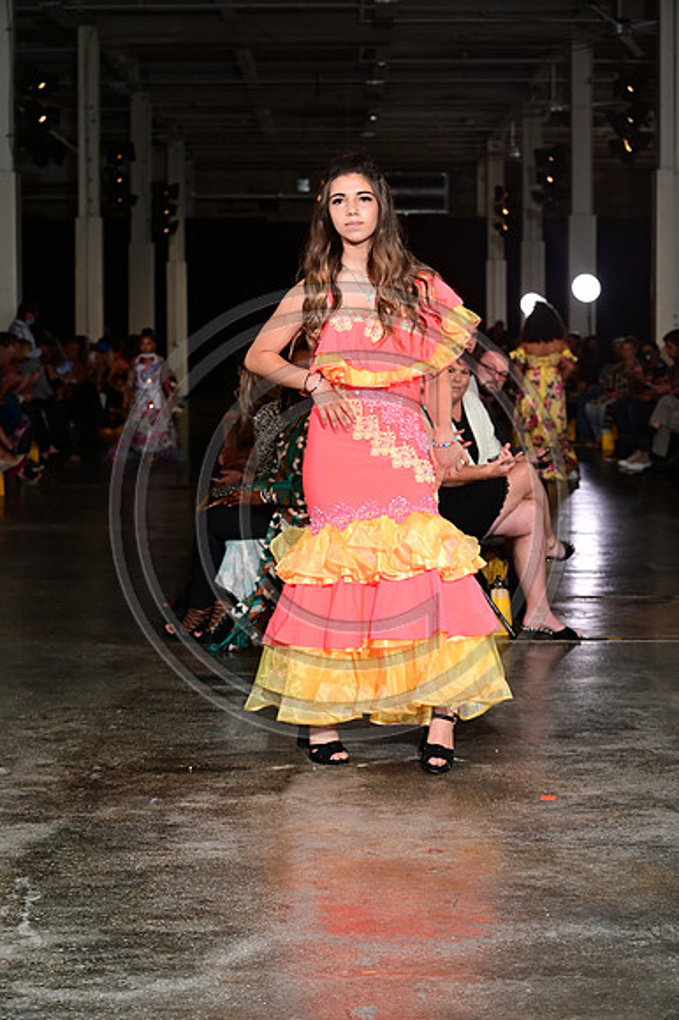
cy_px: 510
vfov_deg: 28.9
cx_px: 340
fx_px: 1983
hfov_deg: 19.4
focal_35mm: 70
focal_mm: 70
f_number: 6.3
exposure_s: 1/160
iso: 1000
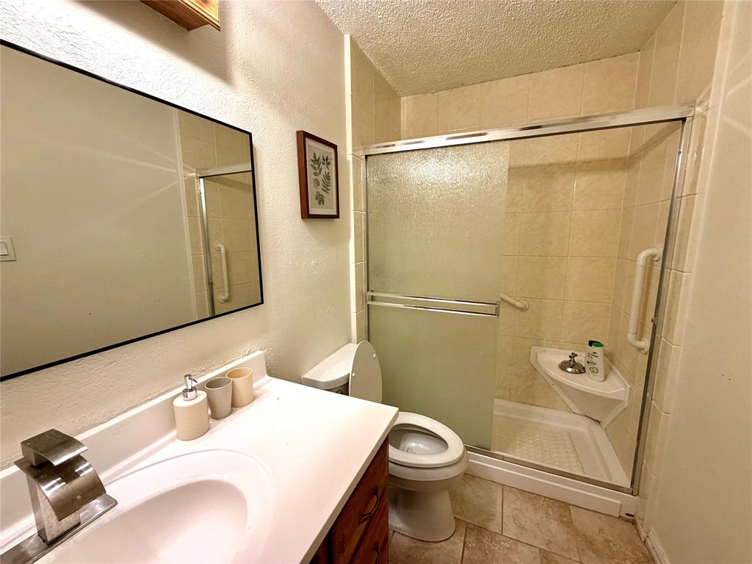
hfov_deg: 102.1
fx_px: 304
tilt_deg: -9.2
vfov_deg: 85.7
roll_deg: +1.3
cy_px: 282
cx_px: 376
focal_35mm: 14
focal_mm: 2.22
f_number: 2.2
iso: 200
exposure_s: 1/60
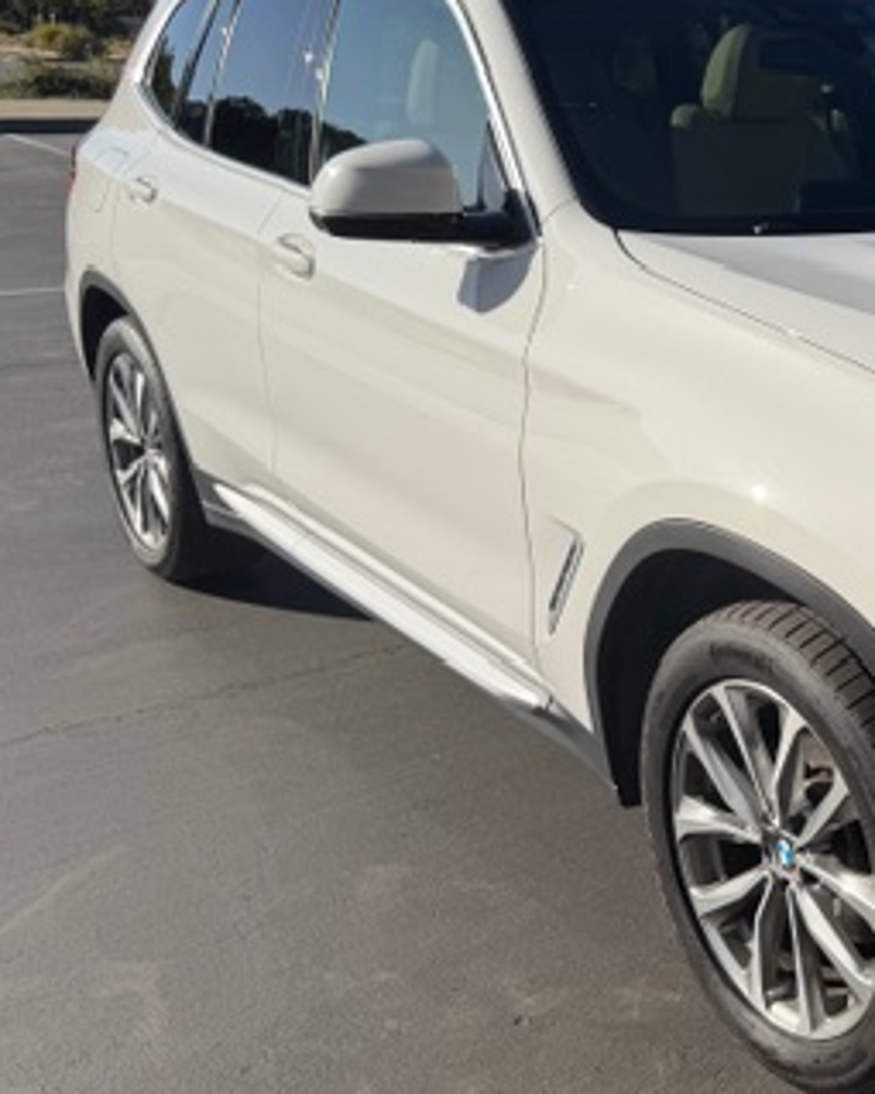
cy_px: 514
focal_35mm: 47
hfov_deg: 28.3
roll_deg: +0.0
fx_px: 1522
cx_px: 1026
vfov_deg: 39.5
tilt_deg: -17.5
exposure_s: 1/5319
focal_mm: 6.76
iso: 80
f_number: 1.78
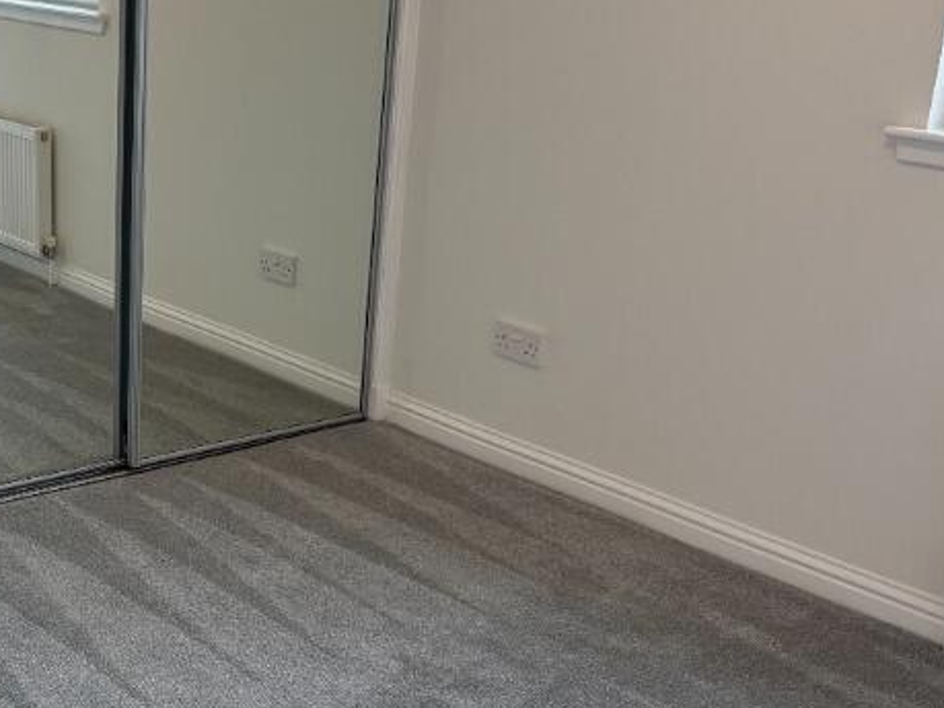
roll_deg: -0.5
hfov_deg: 31.8
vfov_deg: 25.2
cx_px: 107
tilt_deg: -18.3
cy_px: 387
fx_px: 1581
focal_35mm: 58
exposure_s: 1/100
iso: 125
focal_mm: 5.96
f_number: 1.6
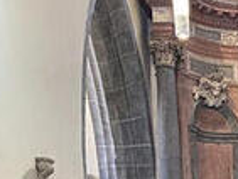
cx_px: 420
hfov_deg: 12.3
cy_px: 476
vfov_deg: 8.8
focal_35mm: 147
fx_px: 1012
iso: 125
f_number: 1.8
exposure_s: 1/50
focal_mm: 4.25
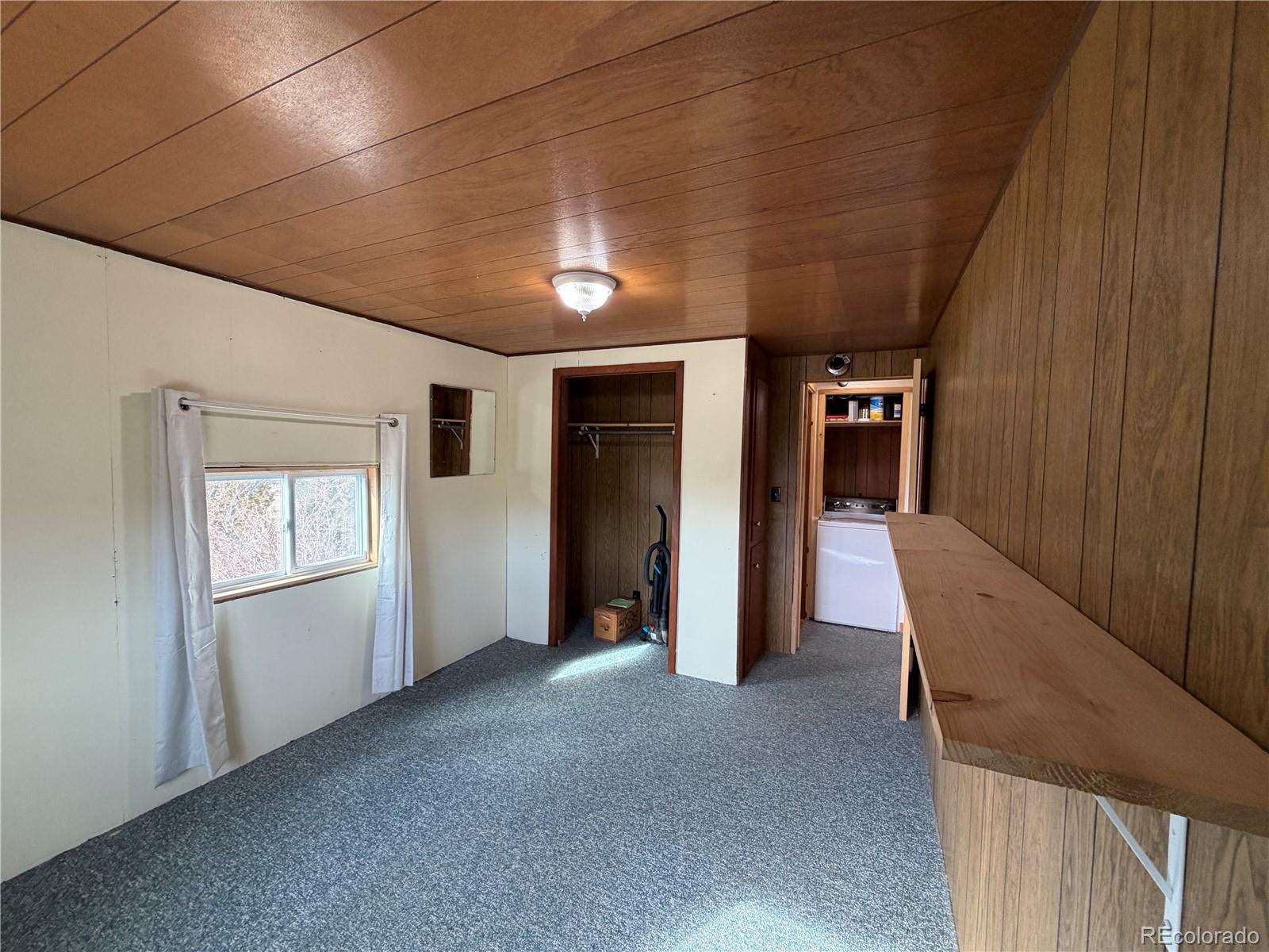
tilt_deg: -2.9
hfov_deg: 102.1
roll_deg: -0.4
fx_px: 513
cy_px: 476
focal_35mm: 14
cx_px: 634
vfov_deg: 85.7
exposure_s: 1/60
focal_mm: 2.22
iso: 160
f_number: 2.2
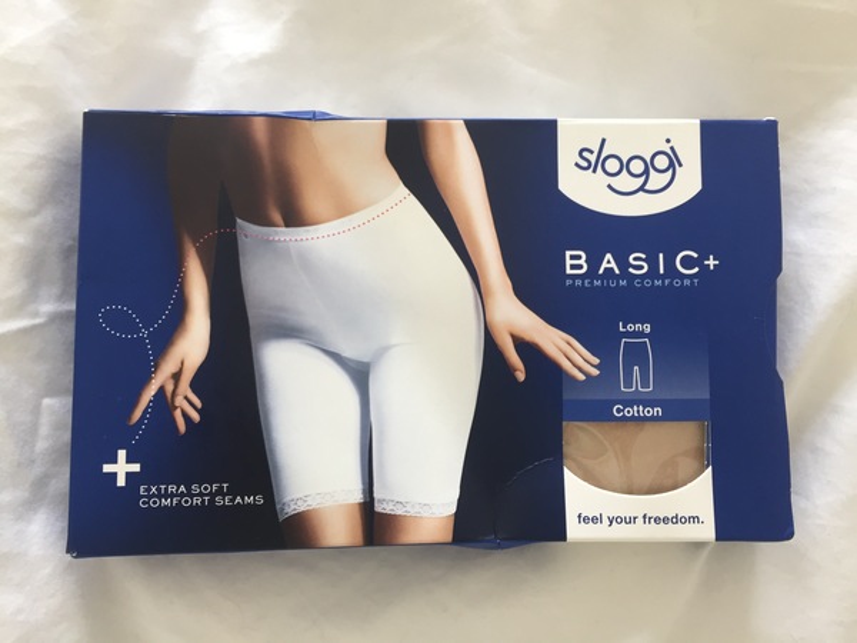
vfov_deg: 48.2
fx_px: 718
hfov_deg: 61.7
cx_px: 428
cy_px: 322
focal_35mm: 29
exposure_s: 1/33
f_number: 2.2
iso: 40
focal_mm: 4.15
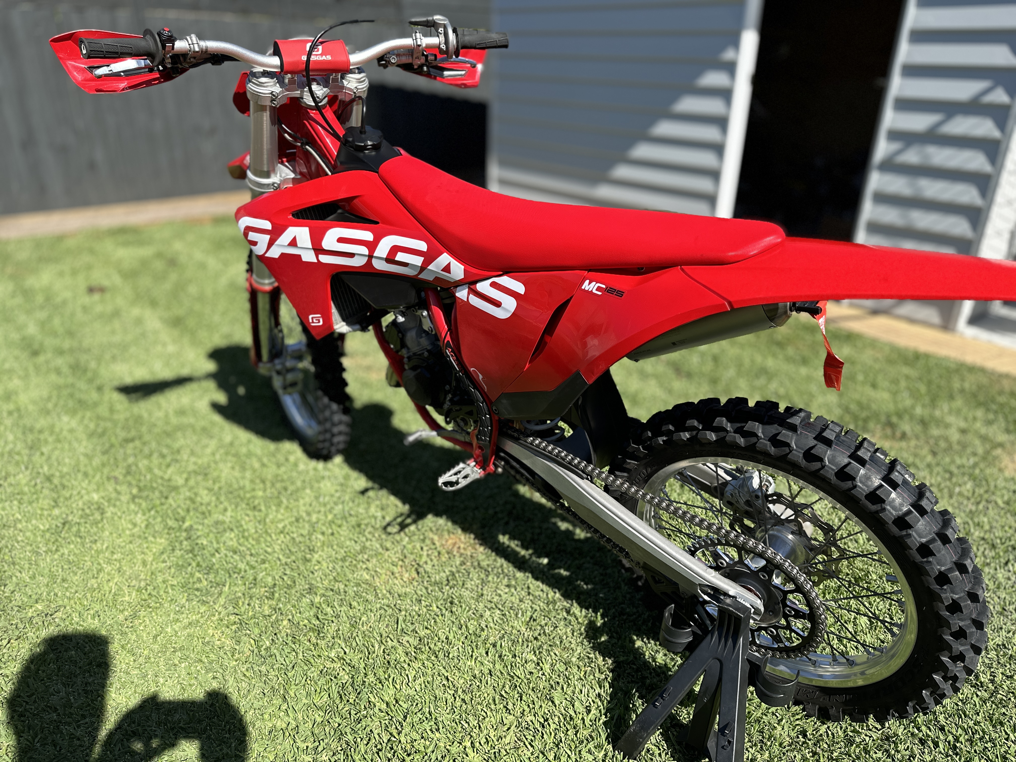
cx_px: 508
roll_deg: -1.5
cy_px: 381
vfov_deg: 56.8
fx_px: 704
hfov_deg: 71.6
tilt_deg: -24.0
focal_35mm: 24
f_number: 1.78
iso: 80
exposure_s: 1/2299
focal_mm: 6.86
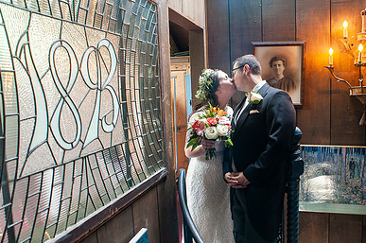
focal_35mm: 30
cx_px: 217
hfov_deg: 61.5
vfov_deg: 43.5
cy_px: 122
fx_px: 305
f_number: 3.5
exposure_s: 1/30
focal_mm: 20
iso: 1000
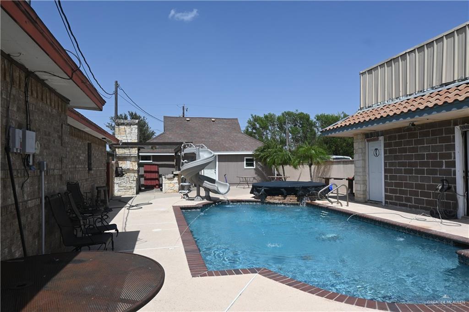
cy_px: 156
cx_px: 234
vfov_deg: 53.1
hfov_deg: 73.8
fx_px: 313
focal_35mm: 24
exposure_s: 1/400
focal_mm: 16
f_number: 7.1
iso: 100
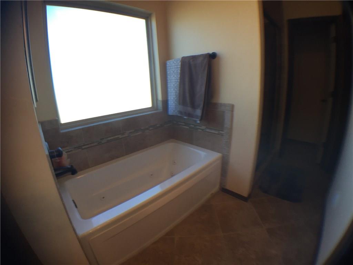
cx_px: 176
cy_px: 132
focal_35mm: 29
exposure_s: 1/120
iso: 40
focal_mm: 4.15
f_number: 2.2
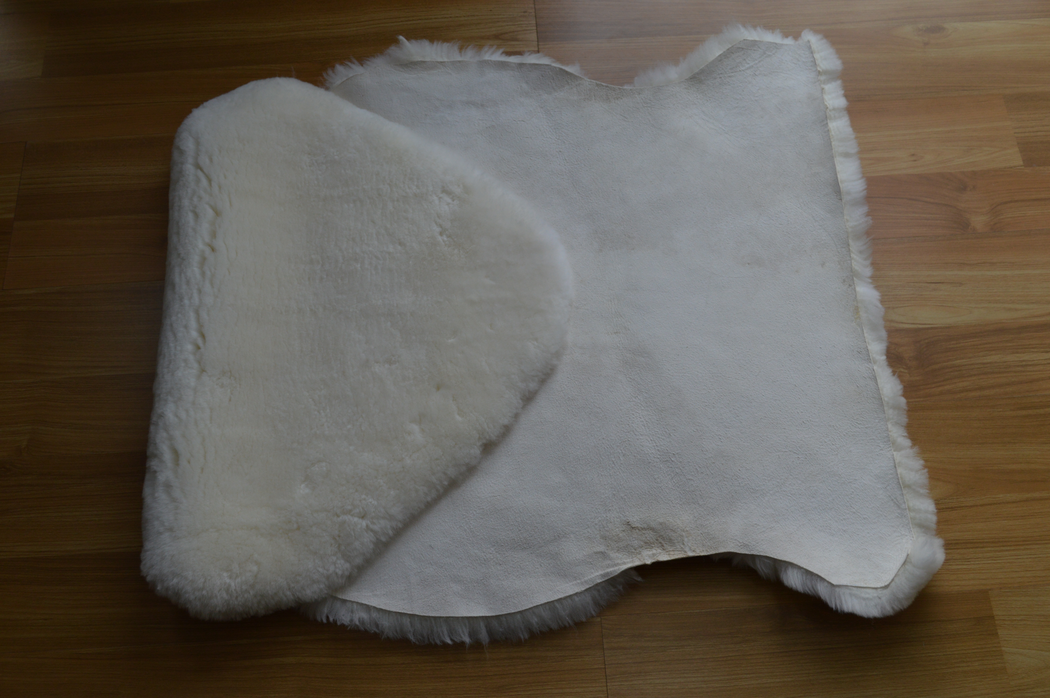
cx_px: 525
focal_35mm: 39
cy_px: 349
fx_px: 1136
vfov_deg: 34.1
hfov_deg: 49.6
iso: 320
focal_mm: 26
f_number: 5.6
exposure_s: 1/125
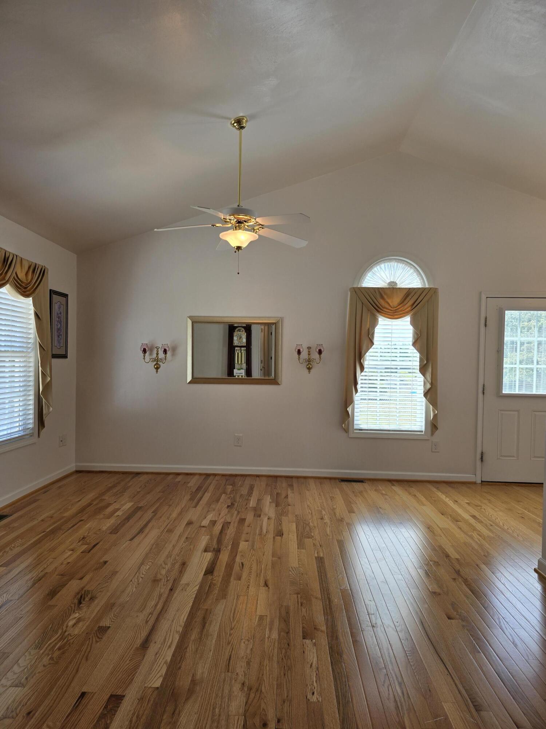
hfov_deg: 58.9
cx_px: 273
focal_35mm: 23
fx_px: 484
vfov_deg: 73.9
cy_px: 364
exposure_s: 1/120
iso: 20
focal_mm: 6.3
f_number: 1.7
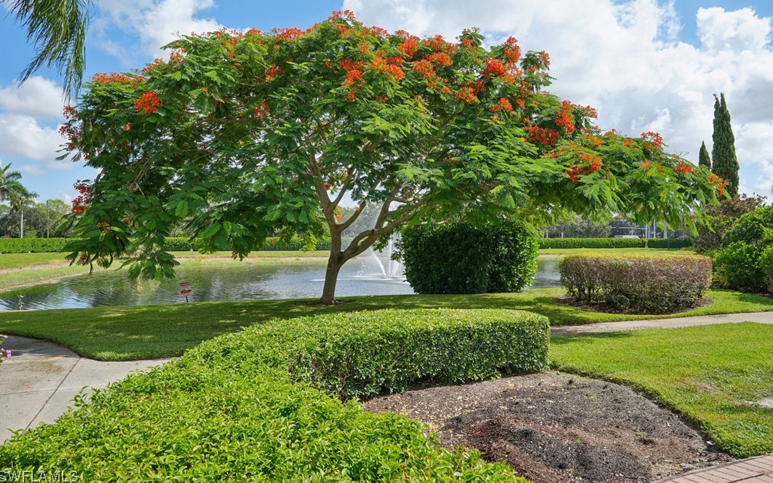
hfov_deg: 72.5
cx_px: 389
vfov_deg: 49.3
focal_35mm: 25
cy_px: 229
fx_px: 527
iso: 400
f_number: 8
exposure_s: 1/750
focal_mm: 24
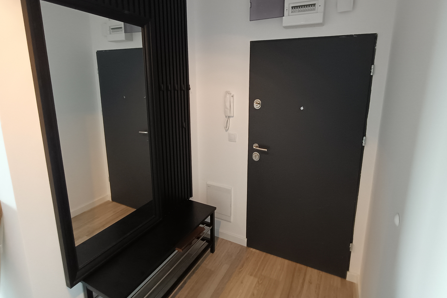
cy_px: 126
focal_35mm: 18
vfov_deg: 67.0
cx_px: 239
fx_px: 223
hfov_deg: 89.9
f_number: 2.2
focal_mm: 1.68
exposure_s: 1/33.3
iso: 400
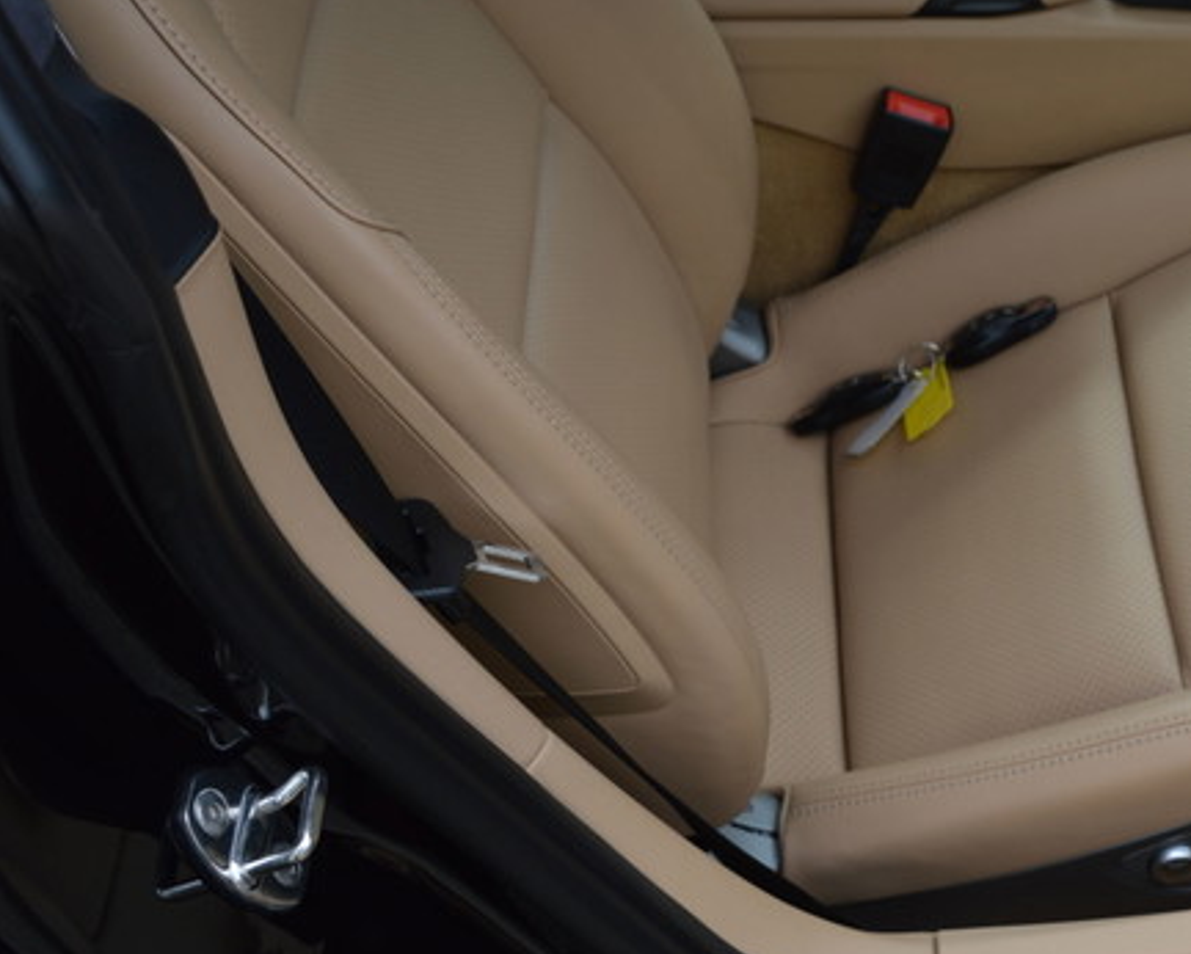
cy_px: 495
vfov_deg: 25.4
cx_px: 1056
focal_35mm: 60
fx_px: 2116
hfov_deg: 30.2
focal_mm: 24
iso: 100
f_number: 6.3
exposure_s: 1/160
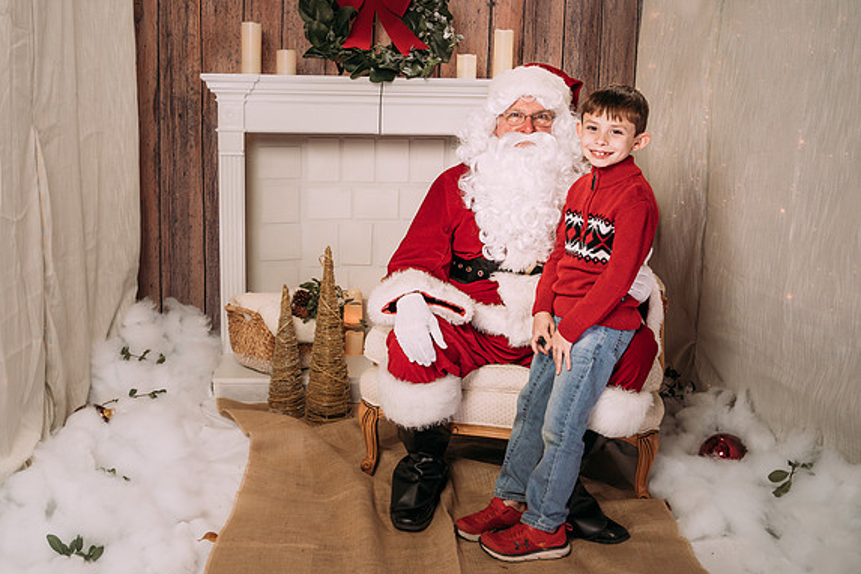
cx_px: 386
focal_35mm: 40
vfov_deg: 33.4
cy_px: 262
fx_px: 957
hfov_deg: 48.4
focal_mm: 35
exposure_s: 1/100
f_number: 5.6
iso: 100
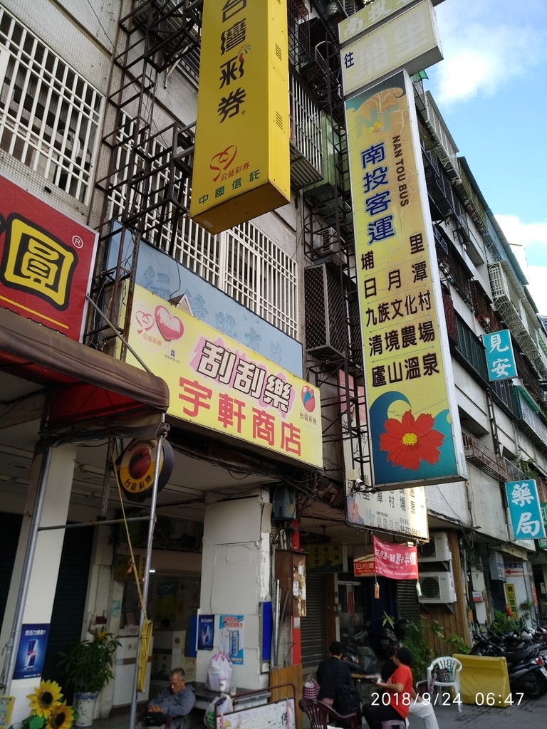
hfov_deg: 61.1
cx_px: 274
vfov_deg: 76.4
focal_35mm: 22
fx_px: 464
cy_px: 364
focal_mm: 3.81
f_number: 2.2
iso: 125
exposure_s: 1/181
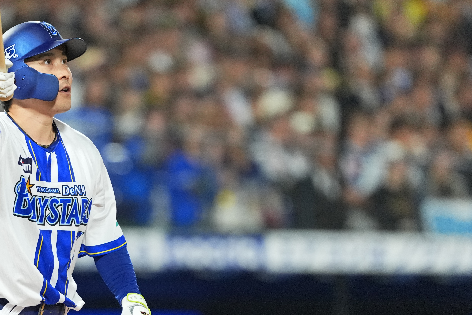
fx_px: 9308
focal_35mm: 710
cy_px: 279
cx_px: 93
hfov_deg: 2.9
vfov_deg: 1.9
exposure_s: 1/2000
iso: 3200
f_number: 2.8
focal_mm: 300
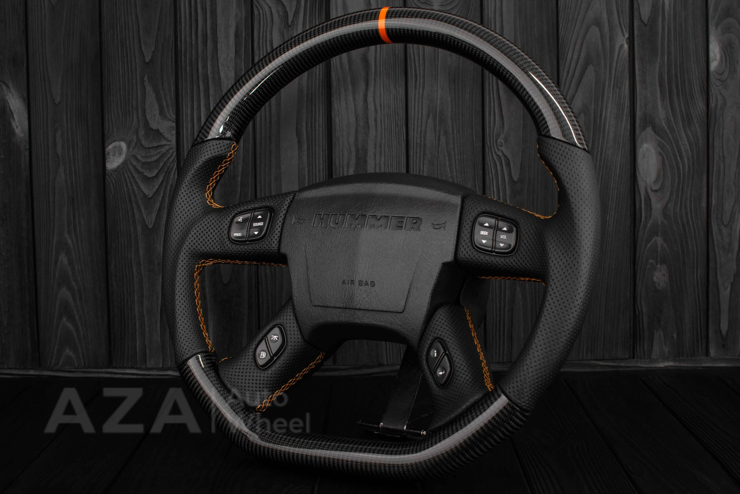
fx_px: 1079
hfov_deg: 37.8
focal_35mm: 52
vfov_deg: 25.8
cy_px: 247
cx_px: 370
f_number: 6.3
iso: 500
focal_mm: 35
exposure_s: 1/125
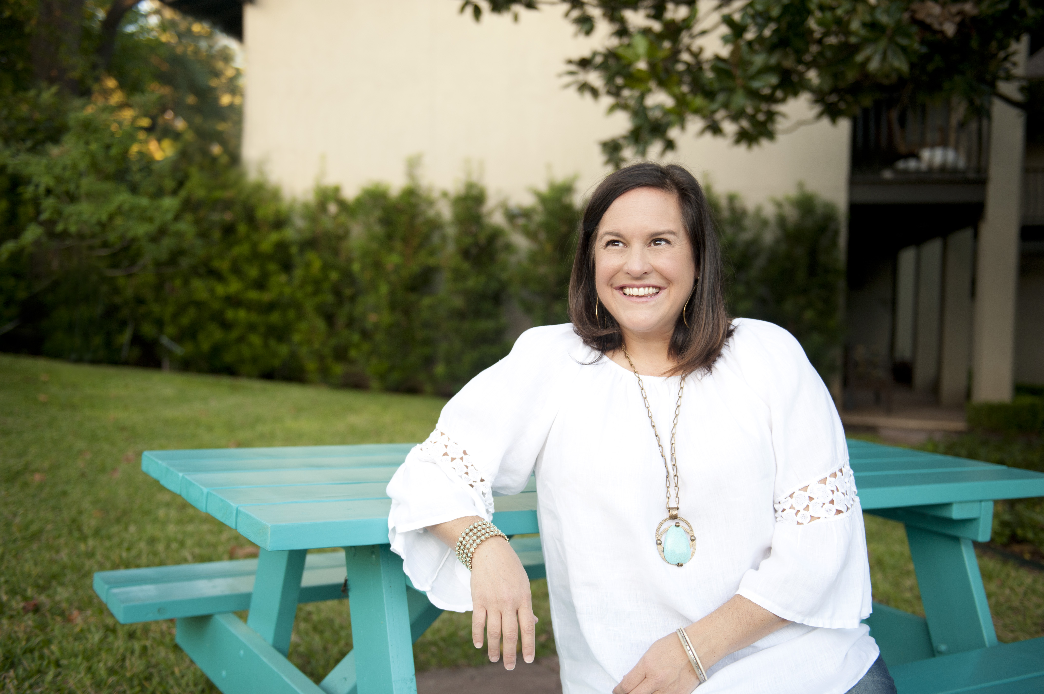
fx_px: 1101
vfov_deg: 35.0
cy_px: 347
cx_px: 522
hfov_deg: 50.7
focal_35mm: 38
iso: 400
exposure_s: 1/250
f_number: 2.8
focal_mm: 38
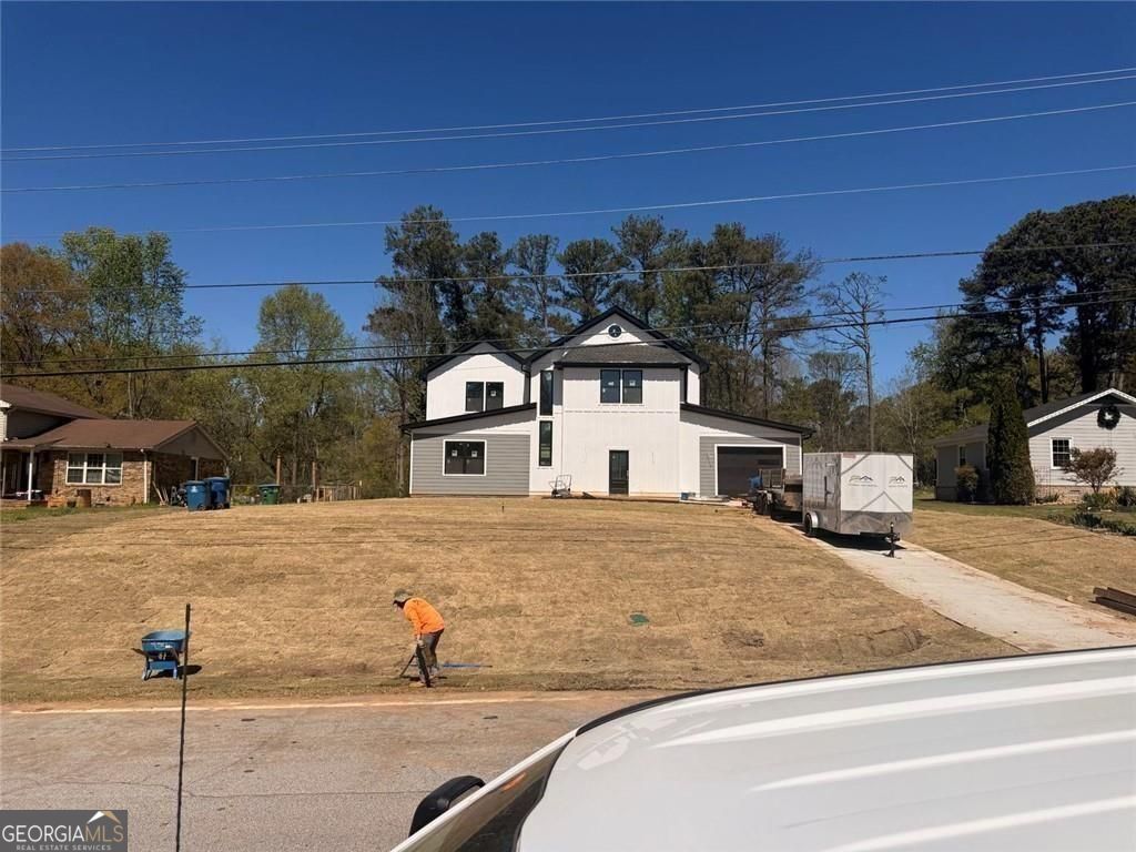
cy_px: 426
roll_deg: -0.5
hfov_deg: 71.6
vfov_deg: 56.8
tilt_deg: +5.4
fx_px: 788
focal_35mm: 24
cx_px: 568
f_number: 1.78
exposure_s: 1/10309
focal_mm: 6.76
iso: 80
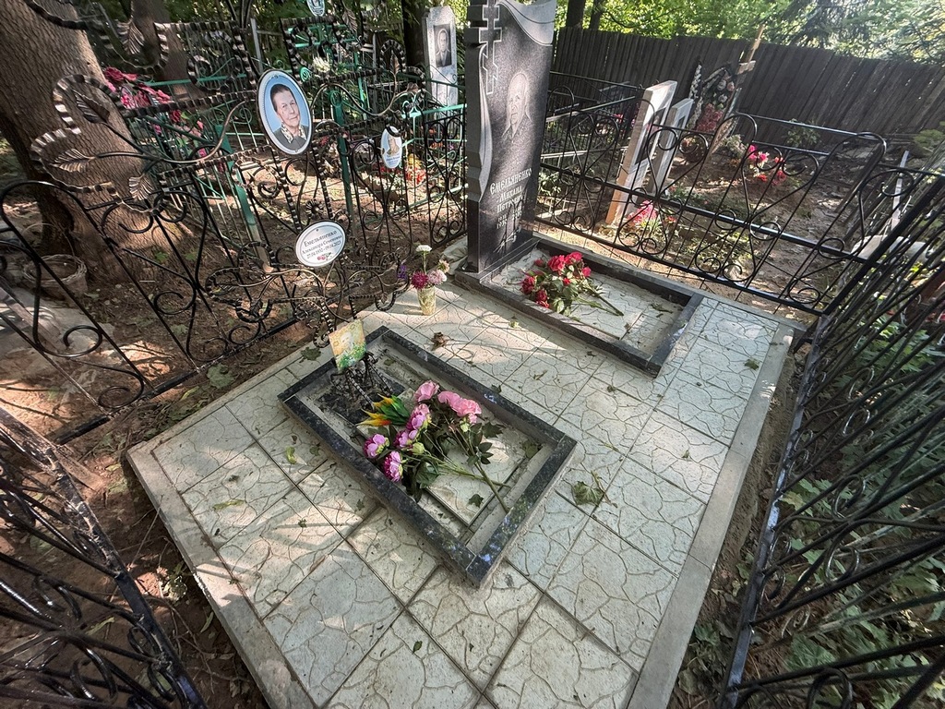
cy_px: 354
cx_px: 472
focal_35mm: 14
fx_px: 382
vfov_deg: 85.7
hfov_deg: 102.1
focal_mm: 2.22
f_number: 2.2
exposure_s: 1/99
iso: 125
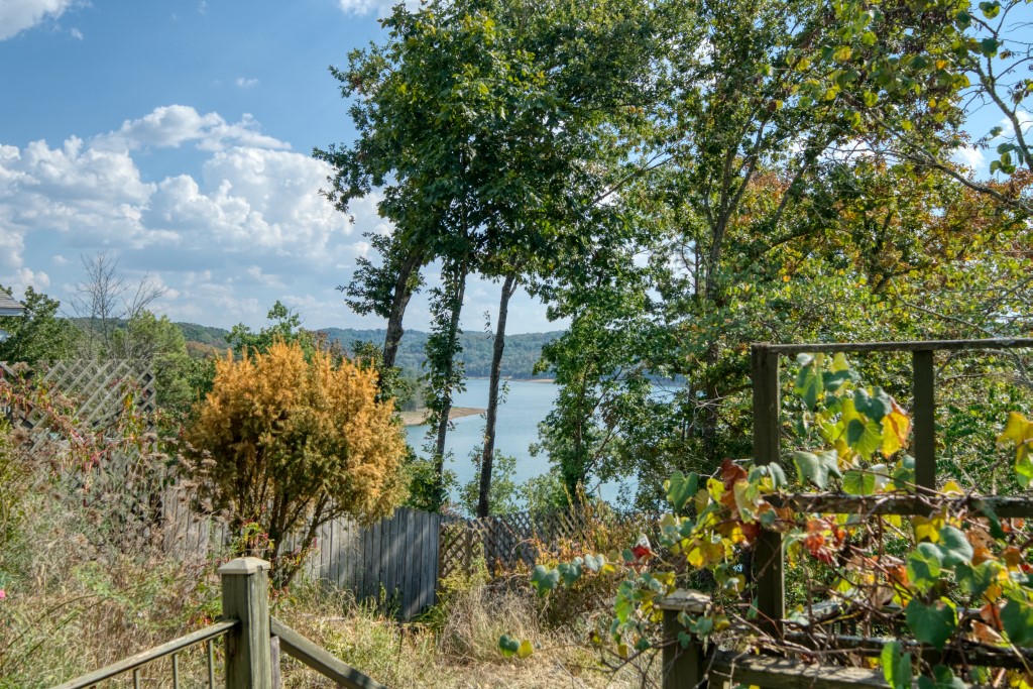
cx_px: 516
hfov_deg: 53.1
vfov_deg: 36.9
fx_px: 1033
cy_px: 344
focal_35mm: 36
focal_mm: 24
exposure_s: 1/80
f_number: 4.5
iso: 100
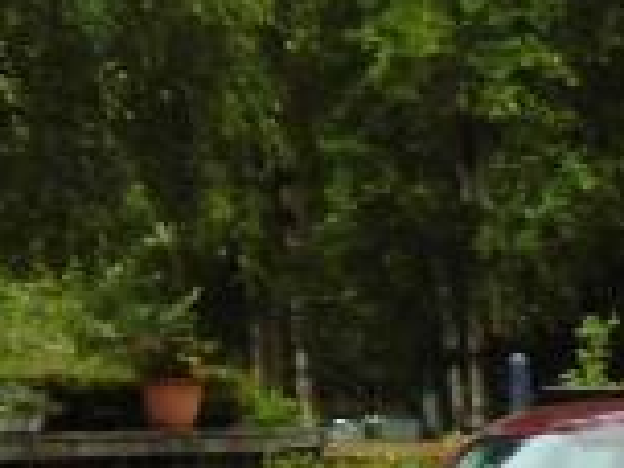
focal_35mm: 175
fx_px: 3155
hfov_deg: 10.3
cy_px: 517
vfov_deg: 8.4
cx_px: 1310
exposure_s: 1/640
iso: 100
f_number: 3.2
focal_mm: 4.6
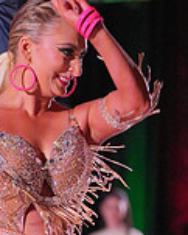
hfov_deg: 4.6
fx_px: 2328
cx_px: 10
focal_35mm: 335
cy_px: 321
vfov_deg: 5.7
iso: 2500
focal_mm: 93
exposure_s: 1/800
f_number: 2.8
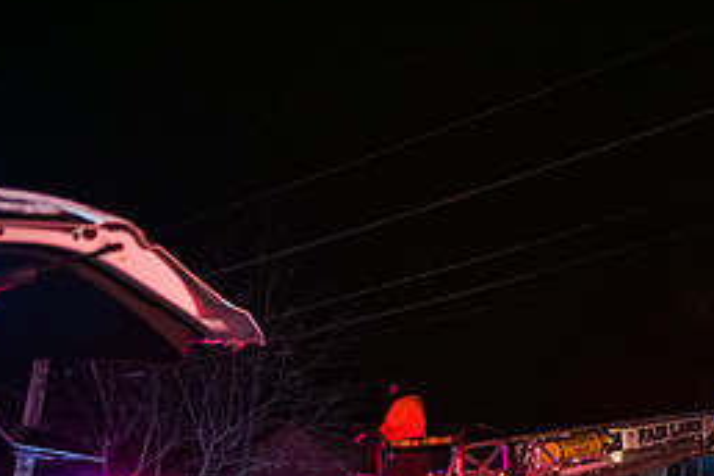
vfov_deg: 24.4
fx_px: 1071
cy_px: 428
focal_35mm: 54
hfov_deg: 32.8
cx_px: 764
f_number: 3.2
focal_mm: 24
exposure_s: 1/125
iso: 1600
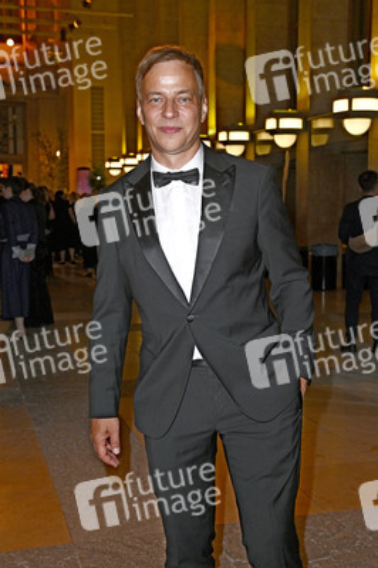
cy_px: 284
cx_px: 189
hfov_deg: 28.0
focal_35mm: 48
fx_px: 757
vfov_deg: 41.1
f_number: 5.6
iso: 1250
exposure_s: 1/125
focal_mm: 48
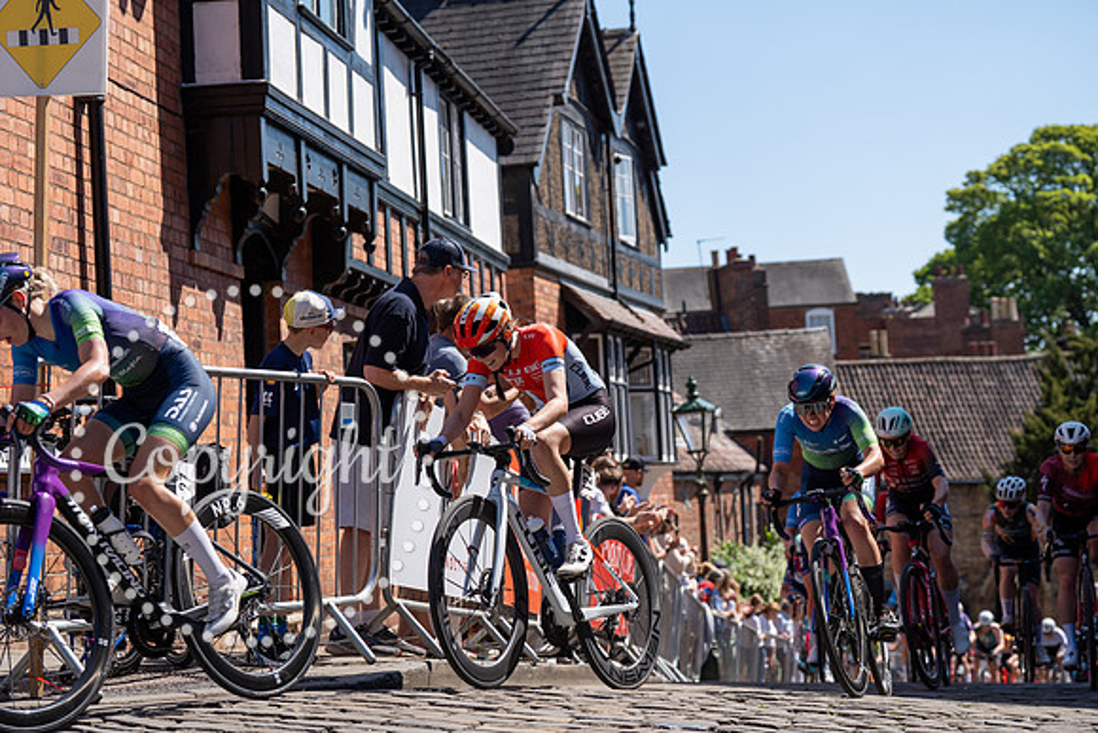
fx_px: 2135
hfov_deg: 28.8
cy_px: 366
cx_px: 549
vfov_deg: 19.5
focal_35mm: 70
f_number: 4
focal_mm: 70
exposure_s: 1/1600
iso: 100
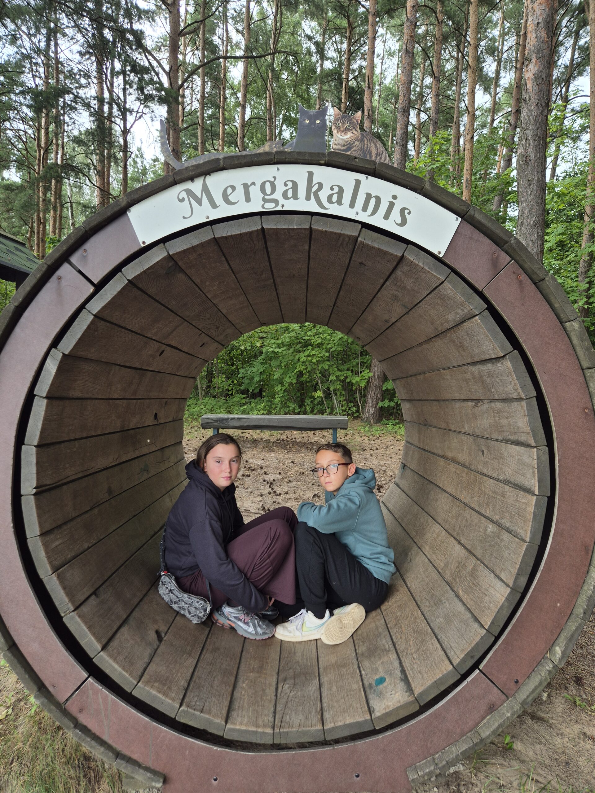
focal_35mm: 23
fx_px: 527
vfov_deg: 73.9
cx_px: 298
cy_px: 396
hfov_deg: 58.9
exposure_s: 1/180
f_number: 1.8
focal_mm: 5.4
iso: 32
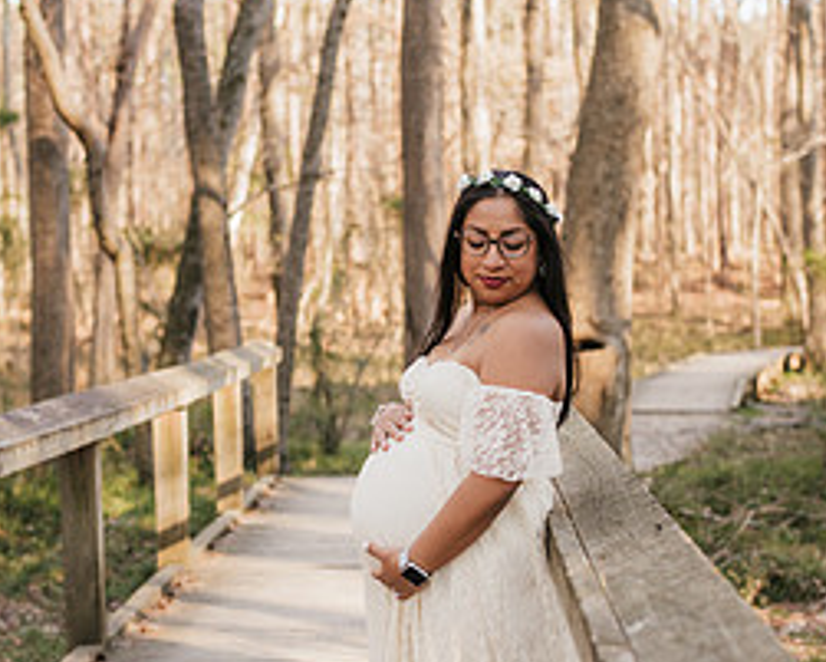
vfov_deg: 18.3
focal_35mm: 84
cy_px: 402
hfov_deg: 22.7
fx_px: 2054
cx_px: 388
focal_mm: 50
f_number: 2.8
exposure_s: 1/400
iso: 400
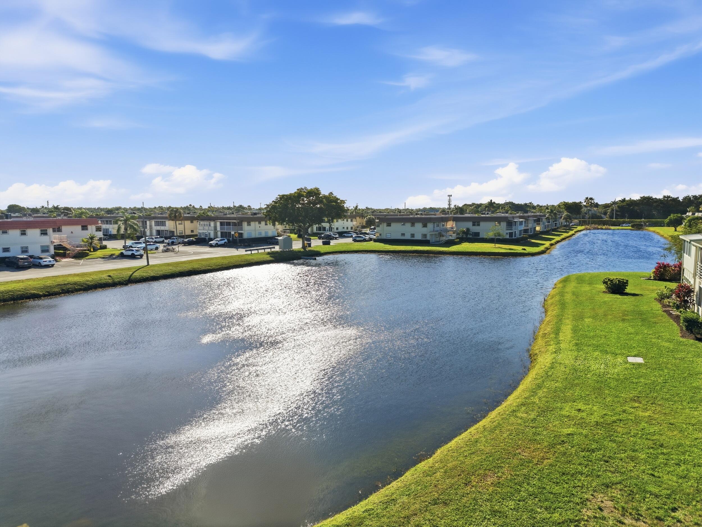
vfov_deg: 56.8
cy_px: 264
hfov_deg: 71.6
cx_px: 351
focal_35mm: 24
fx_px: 487
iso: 100
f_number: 1.8
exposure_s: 1/8000
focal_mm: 8.7
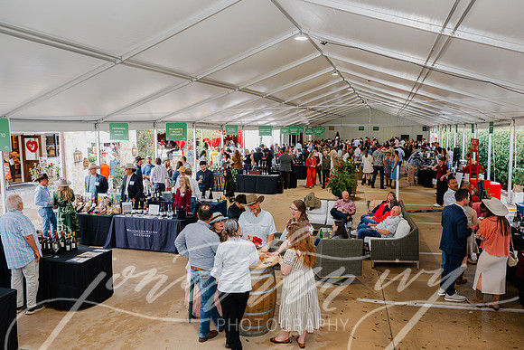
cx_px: 262
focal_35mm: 27
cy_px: 175
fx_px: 394
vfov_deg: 47.8
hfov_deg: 67.2
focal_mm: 26
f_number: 8
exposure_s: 1/160
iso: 4000
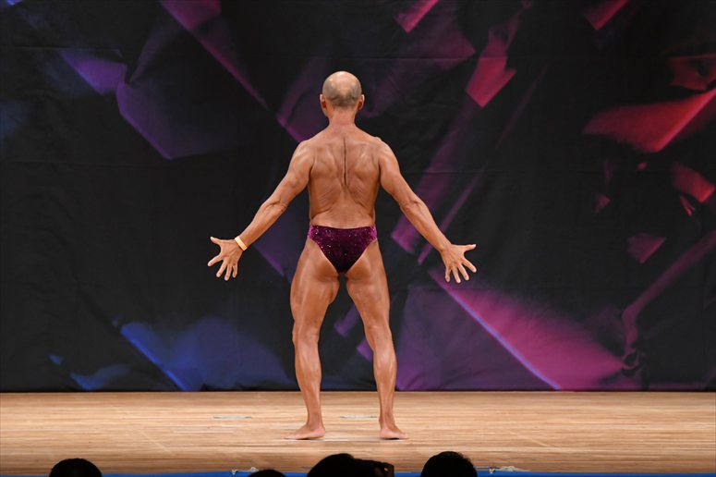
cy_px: 238
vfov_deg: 5.4
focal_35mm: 255
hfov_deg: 8.1
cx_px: 358
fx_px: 5069
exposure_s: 1/400
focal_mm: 170
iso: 3200
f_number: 5.6
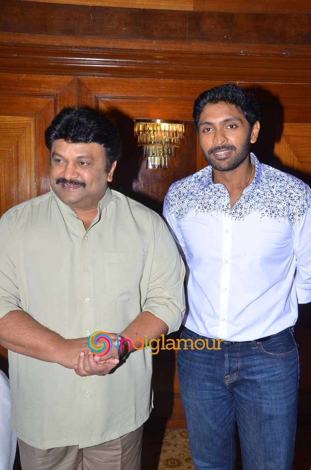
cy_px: 235
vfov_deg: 49.6
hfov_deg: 34.1
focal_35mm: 39
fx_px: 508
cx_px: 156
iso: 800
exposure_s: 1/125
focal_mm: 26
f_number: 13
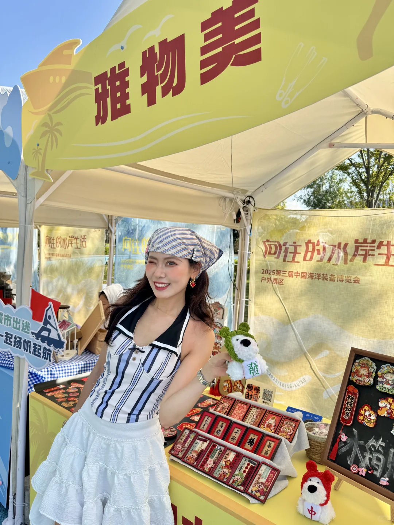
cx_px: 197
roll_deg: -2.9
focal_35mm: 24
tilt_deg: -2.6
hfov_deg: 56.8
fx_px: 364
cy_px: 262
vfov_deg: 71.6
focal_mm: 6.76
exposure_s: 1/1395
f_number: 1.78
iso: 80
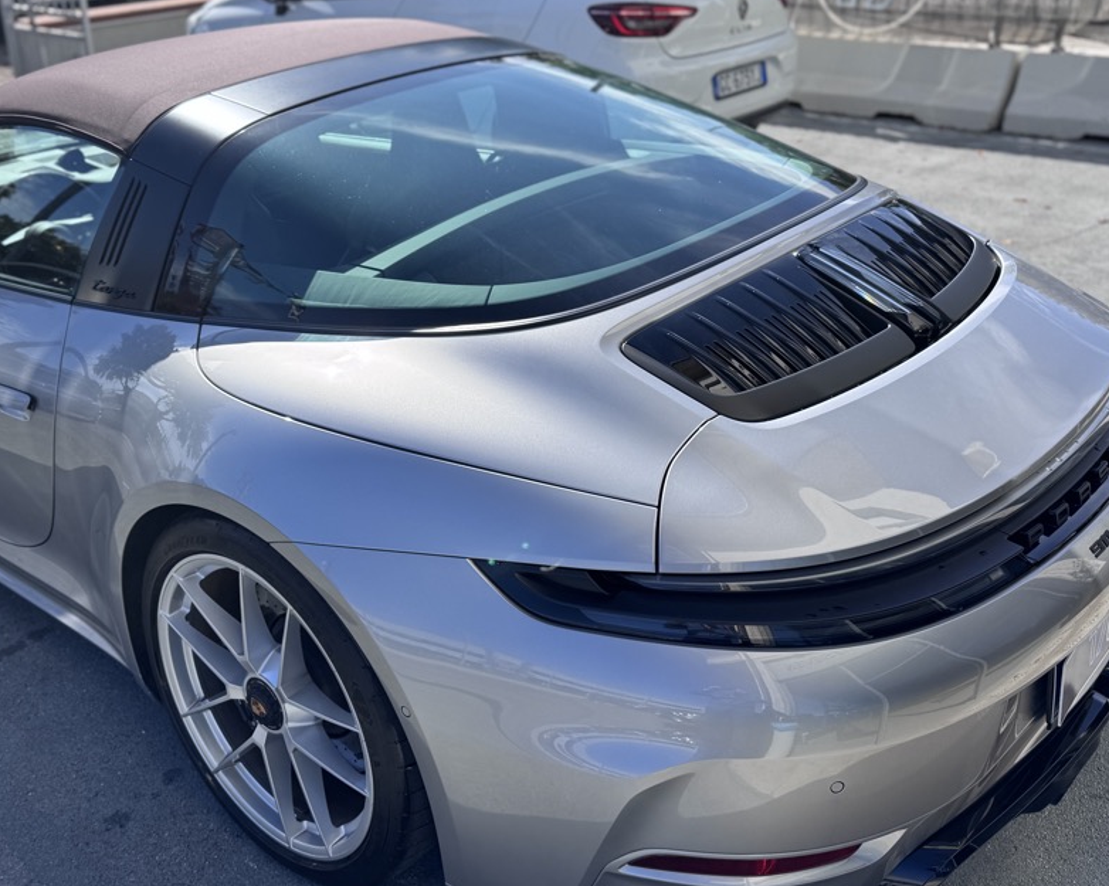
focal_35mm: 35
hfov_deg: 51.1
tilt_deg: -26.7
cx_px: 428
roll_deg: +1.8
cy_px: 452
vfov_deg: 42.2
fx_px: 1148
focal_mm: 6.76
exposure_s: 1/2959
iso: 80
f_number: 1.78
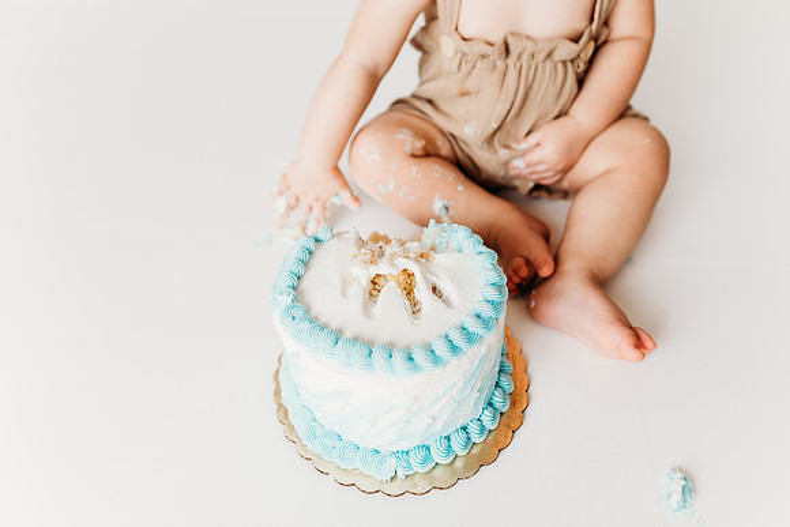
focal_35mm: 24
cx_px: 395
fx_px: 527
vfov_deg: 53.2
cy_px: 264
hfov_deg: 73.7
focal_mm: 24
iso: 100
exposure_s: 1/200
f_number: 2.8
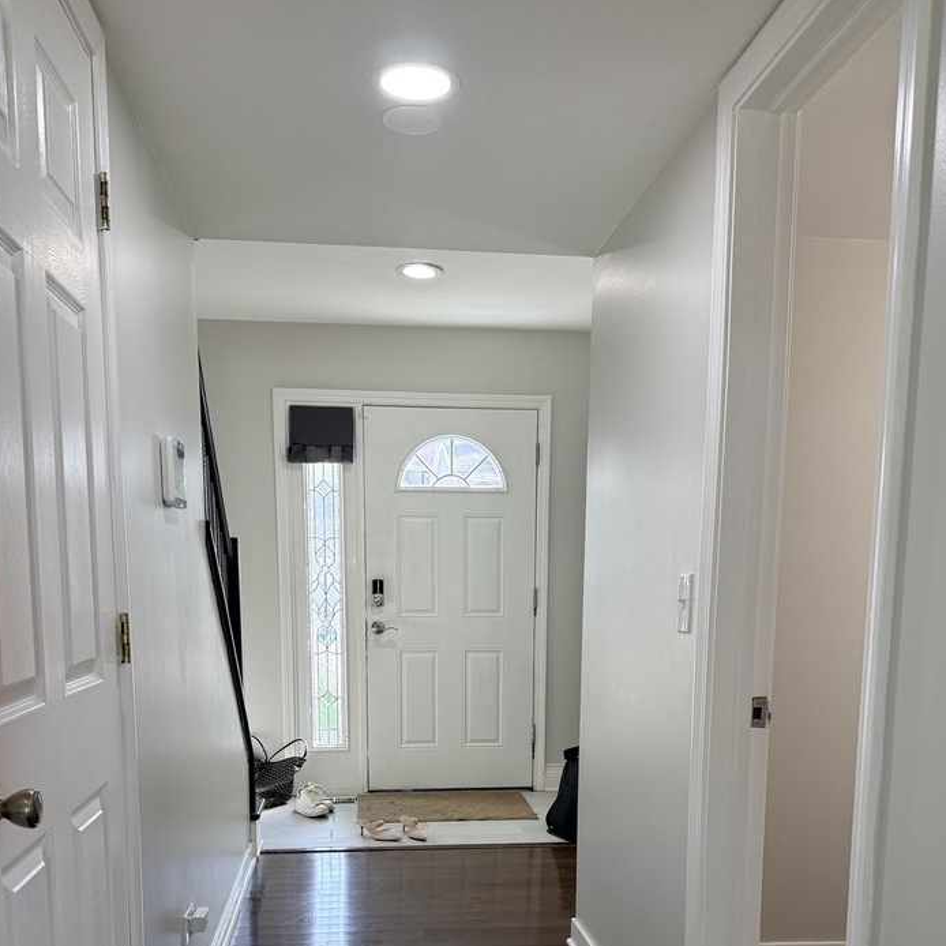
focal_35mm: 33
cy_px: 732
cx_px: 477
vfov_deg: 47.5
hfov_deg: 49.7
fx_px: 1020
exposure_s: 1/213
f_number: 1.78
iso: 160
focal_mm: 6.76
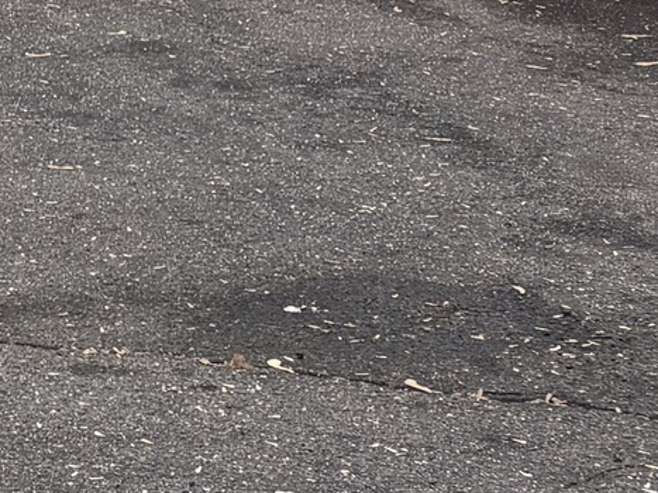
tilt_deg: -2.5
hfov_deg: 9.5
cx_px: -1192
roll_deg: +1.1
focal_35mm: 171
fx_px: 3250
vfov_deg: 8.2
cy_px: -497
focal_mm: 5.96
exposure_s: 1/918
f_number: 1.6
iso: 50
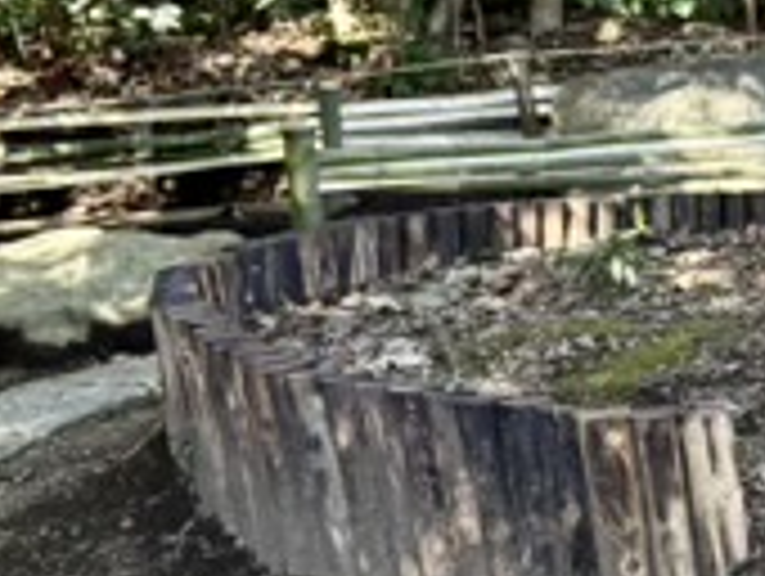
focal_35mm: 107
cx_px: 1422
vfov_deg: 13.9
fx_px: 2368
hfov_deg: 15.5
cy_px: 259
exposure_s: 1/113
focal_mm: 5.96
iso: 125
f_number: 1.6
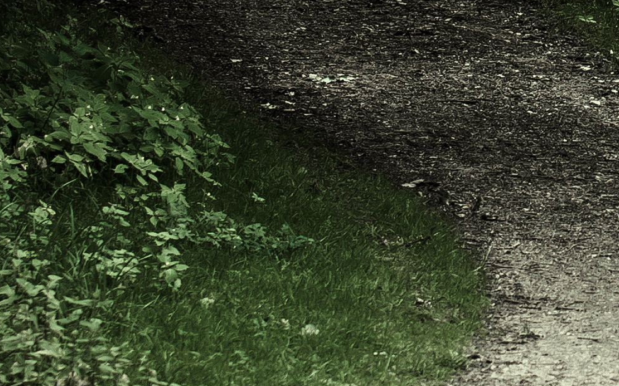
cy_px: -142
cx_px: 999
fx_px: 7843
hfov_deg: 4.5
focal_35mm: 465
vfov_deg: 2.8
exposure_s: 1/125
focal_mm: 70
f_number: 3.5
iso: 200
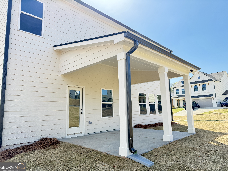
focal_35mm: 24
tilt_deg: +8.5
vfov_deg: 56.8
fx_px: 158
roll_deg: +1.3
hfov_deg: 71.6
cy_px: 86
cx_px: 114
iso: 100
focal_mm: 6.76
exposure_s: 1/1553
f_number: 1.78
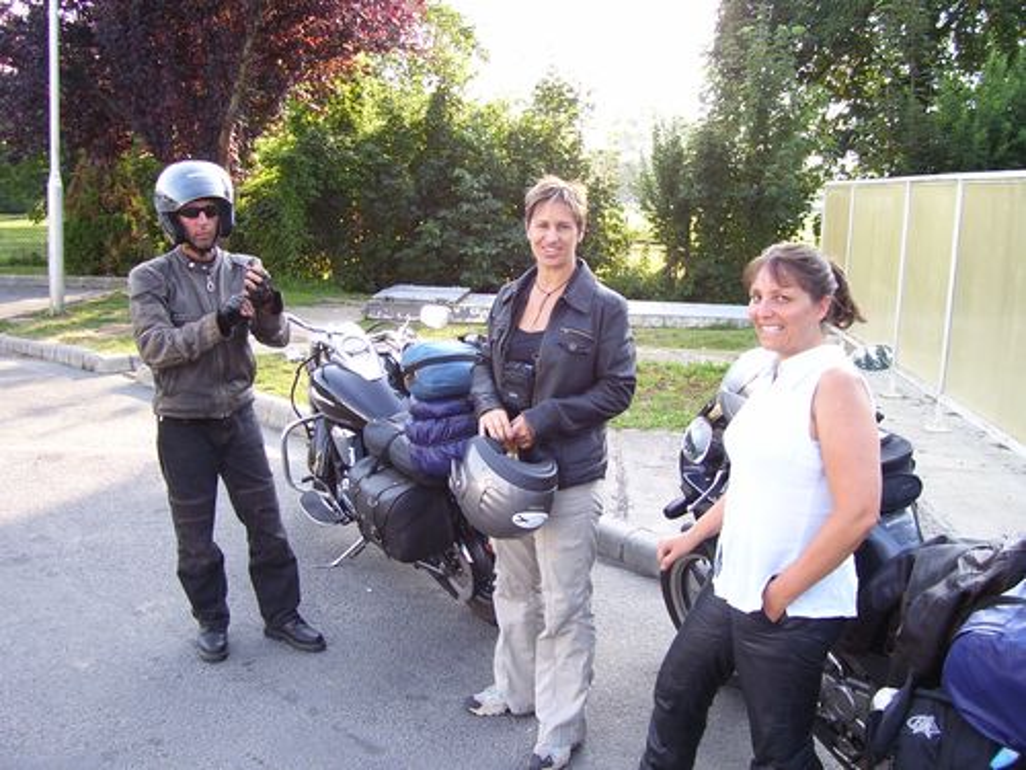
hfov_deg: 54.0
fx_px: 1008
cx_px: 513
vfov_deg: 41.8
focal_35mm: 34
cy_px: 385
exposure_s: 1/125
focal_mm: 5.6
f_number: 2.7
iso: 80
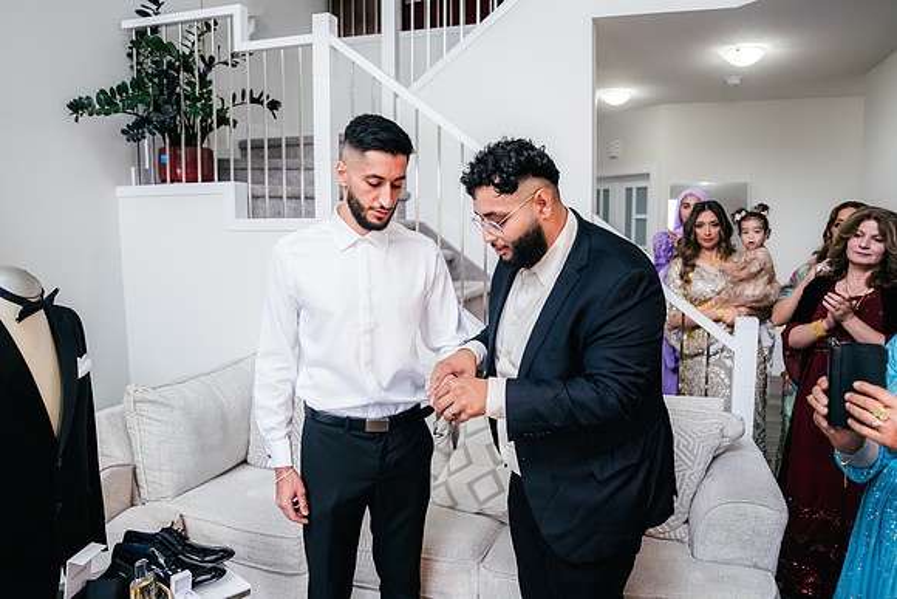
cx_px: 448
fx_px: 657
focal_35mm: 26
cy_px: 300
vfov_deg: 49.0
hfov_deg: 68.6
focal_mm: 24
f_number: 2.8
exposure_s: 1/160
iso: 500
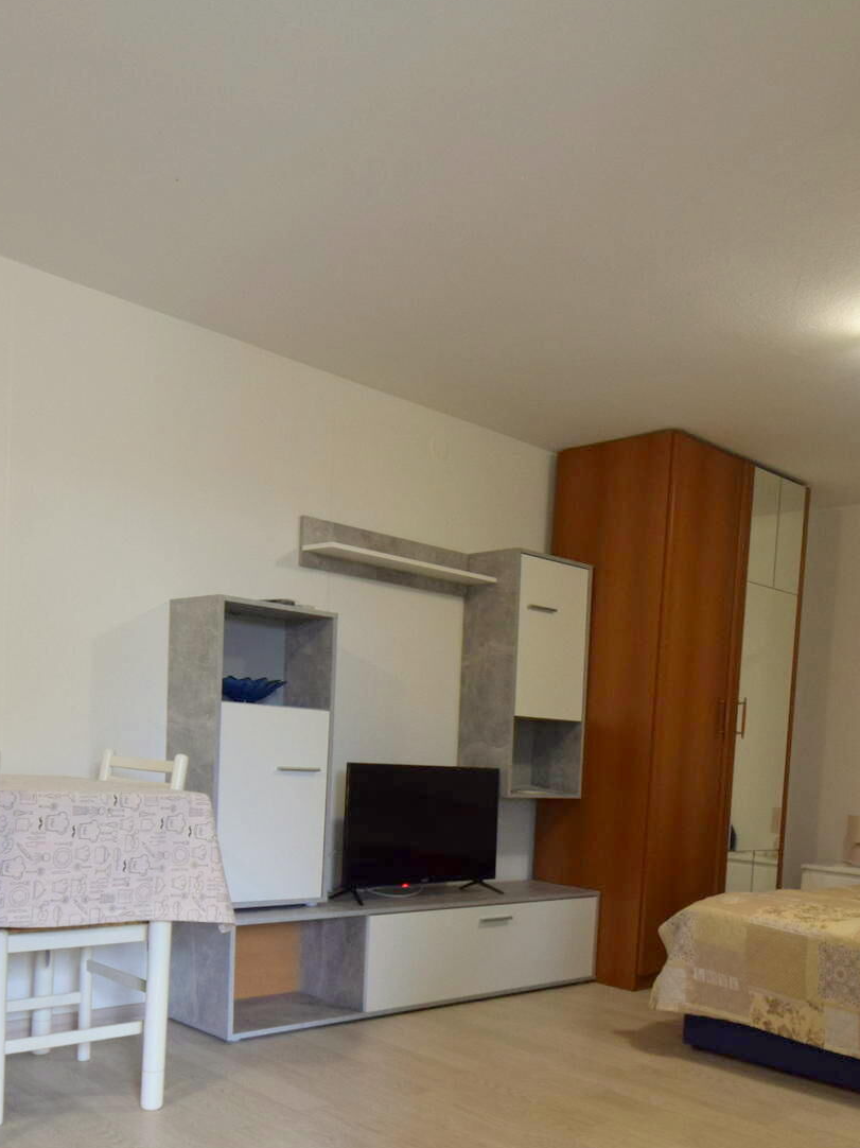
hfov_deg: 43.6
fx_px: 1060
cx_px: 563
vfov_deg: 54.9
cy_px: 816
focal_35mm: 32
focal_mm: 10
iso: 500
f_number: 4
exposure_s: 1/60
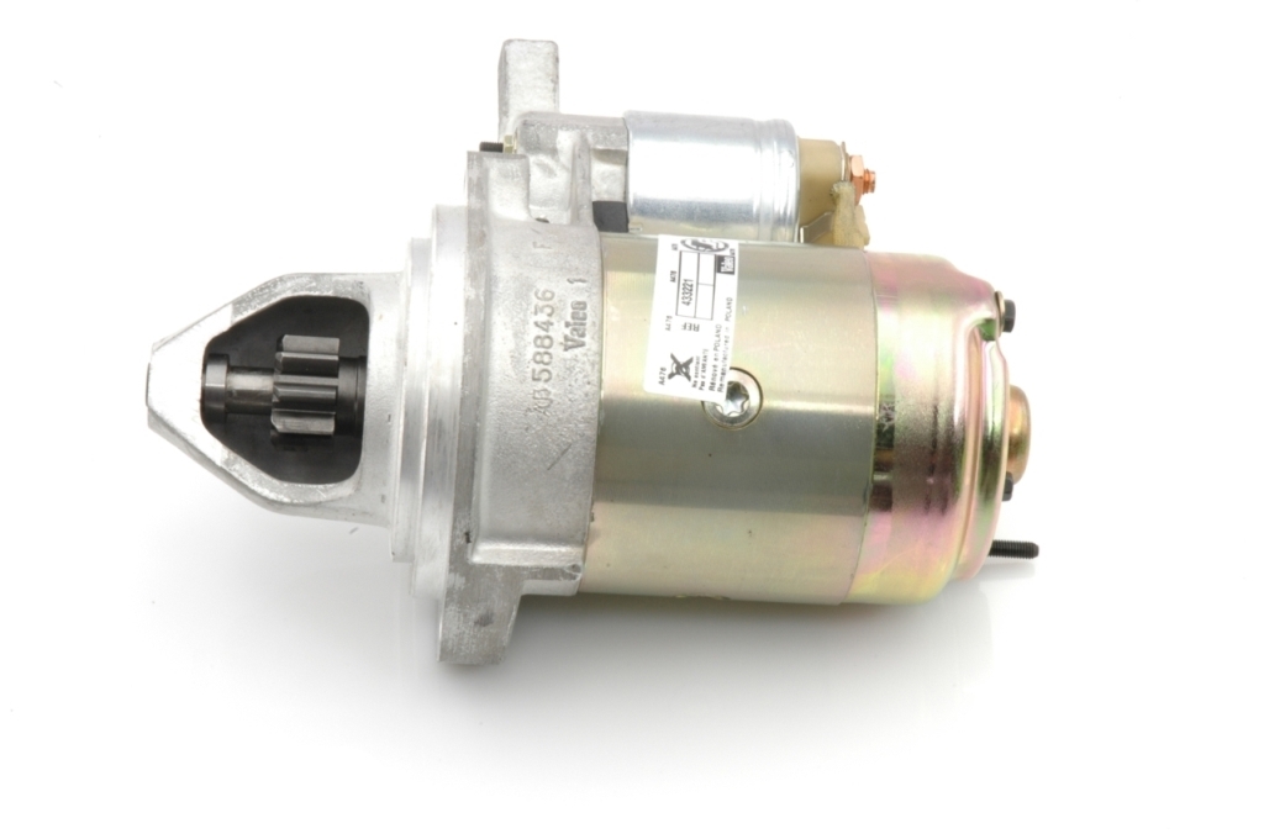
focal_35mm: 105
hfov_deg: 19.5
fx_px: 3682
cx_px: 632
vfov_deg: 13.0
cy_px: 420
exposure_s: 1/1.3
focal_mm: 70
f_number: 25
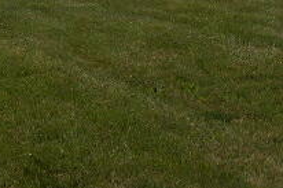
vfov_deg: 9.5
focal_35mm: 139
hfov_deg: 14.0
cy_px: -121
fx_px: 1092
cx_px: -110
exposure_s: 1/120
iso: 80
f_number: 12.5
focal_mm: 7.8
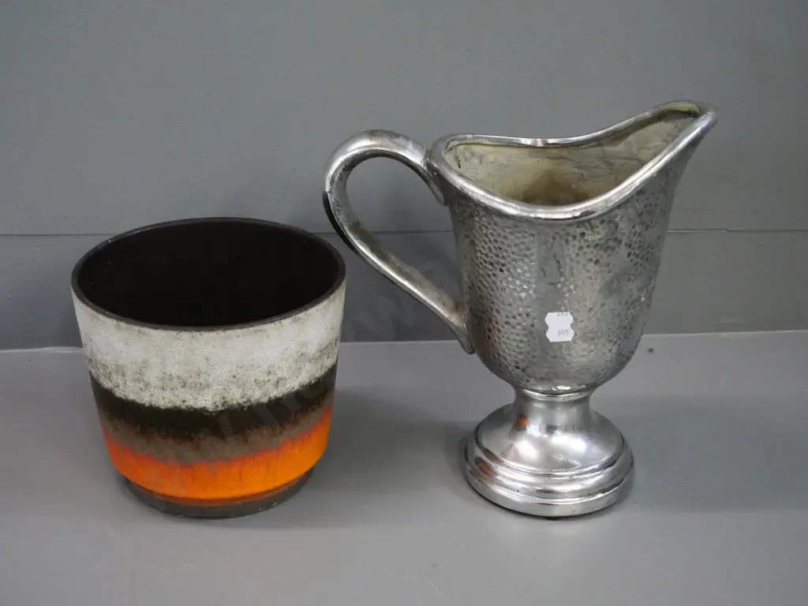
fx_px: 1307
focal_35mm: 56
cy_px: 303
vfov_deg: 26.1
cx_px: 404
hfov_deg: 34.3
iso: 3200
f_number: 5
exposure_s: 1/200
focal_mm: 28
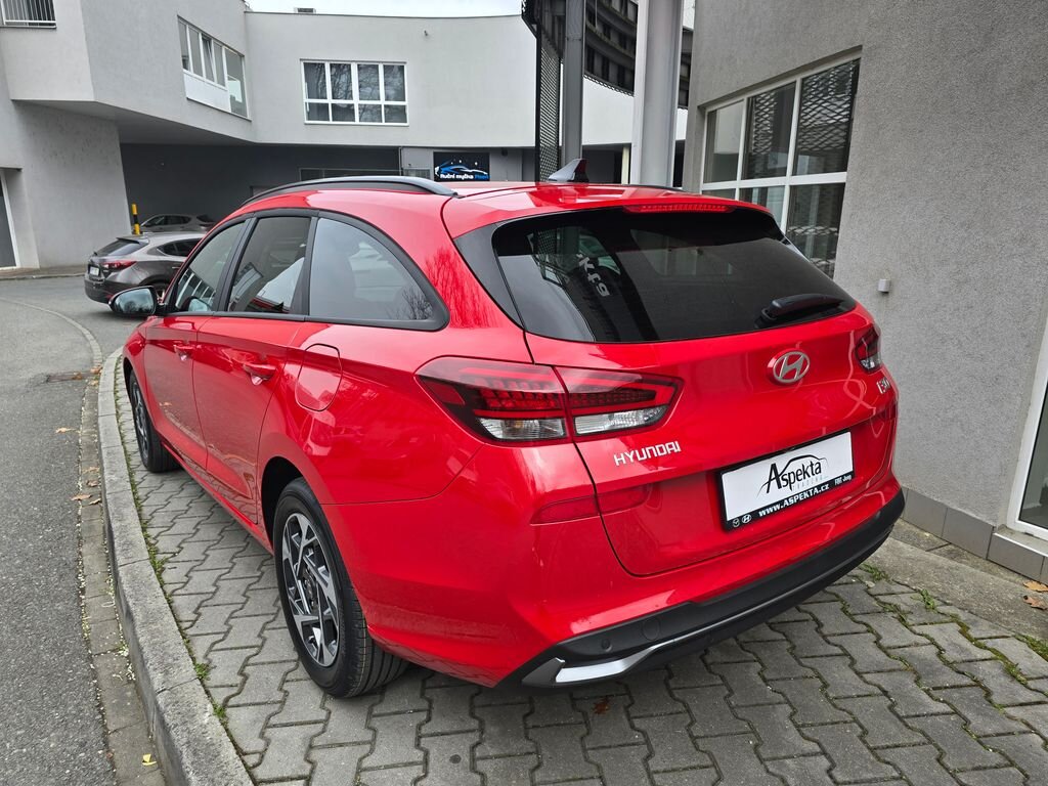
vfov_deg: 58.9
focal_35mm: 23
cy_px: 393
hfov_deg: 73.9
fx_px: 696
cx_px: 524
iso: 12
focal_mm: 6.3
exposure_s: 1/241
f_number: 1.7
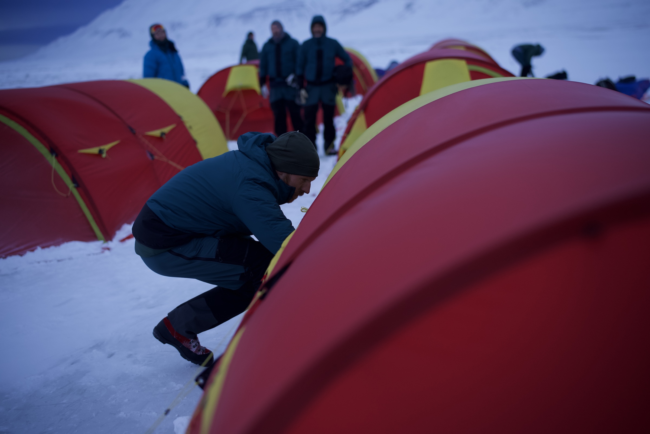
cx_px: 325
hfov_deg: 39.6
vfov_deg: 27.0
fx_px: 903
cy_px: 217
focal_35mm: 50
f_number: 1.8
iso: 500
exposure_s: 1/800
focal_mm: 50
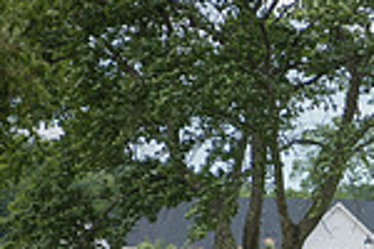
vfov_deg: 1.8
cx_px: 621
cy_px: 447
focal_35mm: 771
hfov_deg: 2.7
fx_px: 8009
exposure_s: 1/1250
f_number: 4
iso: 200
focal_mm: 200
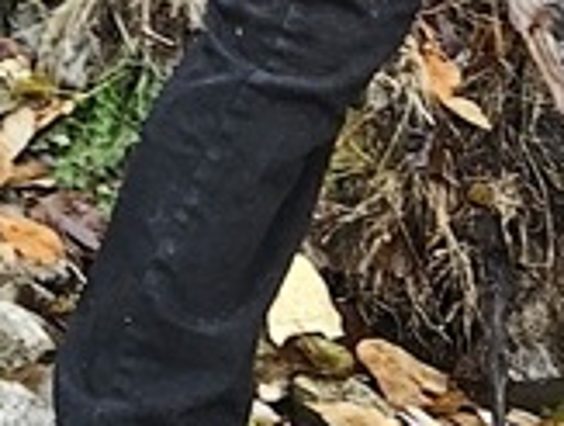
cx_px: -322
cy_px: -559
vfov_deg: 7.6
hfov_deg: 10.4
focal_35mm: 183
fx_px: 2988
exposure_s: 1/120
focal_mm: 5.4
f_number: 1.8
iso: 50
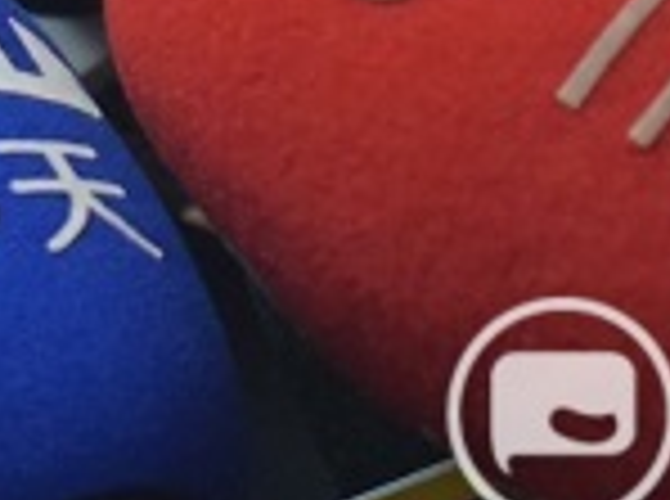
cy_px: -872
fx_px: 7723
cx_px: -544
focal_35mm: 400
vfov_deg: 3.6
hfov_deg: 4.9
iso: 1000
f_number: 2.8
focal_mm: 35
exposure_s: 1/200
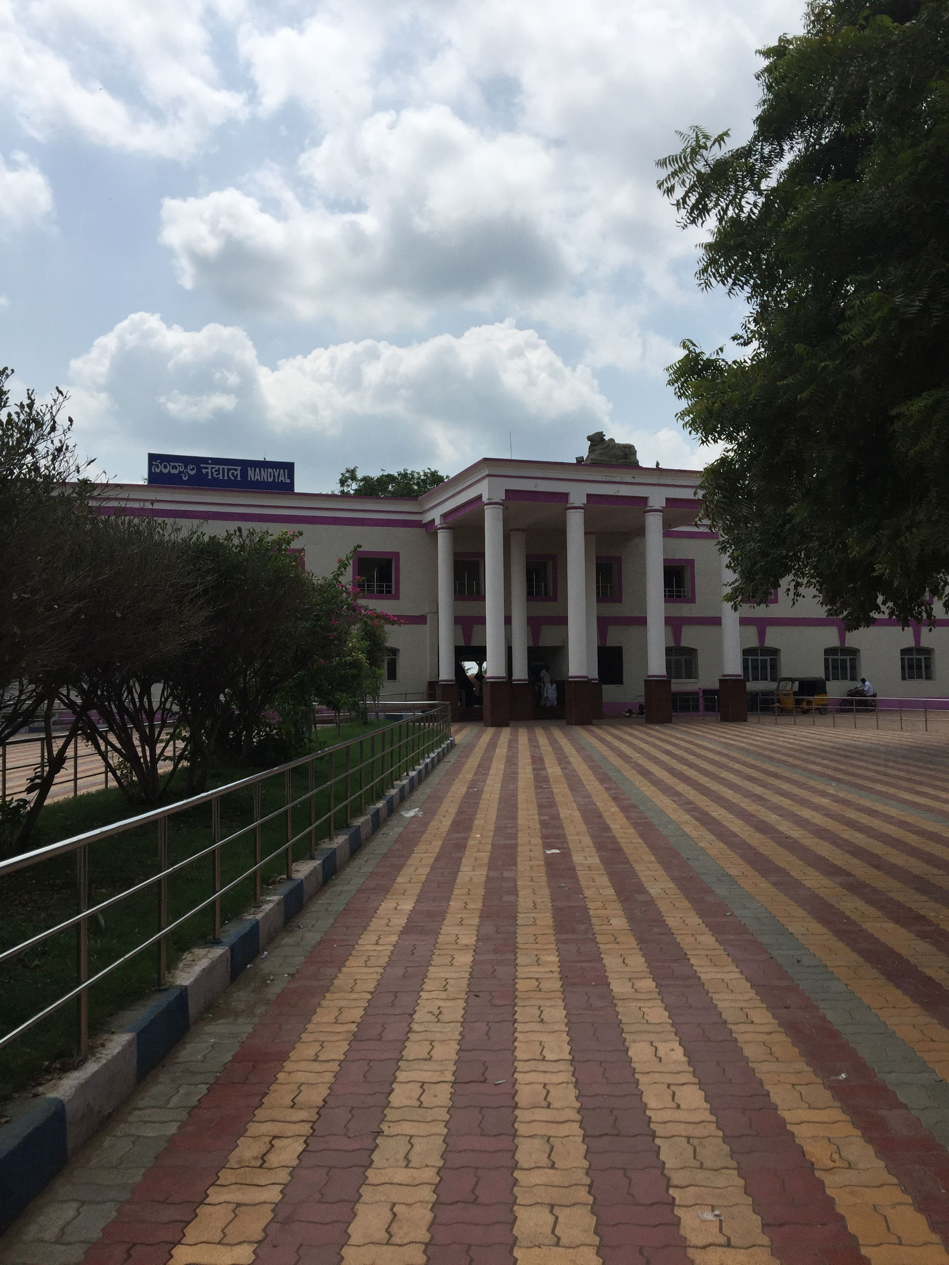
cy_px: 632
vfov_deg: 61.7
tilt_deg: +4.8
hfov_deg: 48.2
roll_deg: +2.1
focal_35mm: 29
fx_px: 1060
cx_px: 474
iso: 32
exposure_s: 1/5650
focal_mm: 4.15
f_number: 2.2
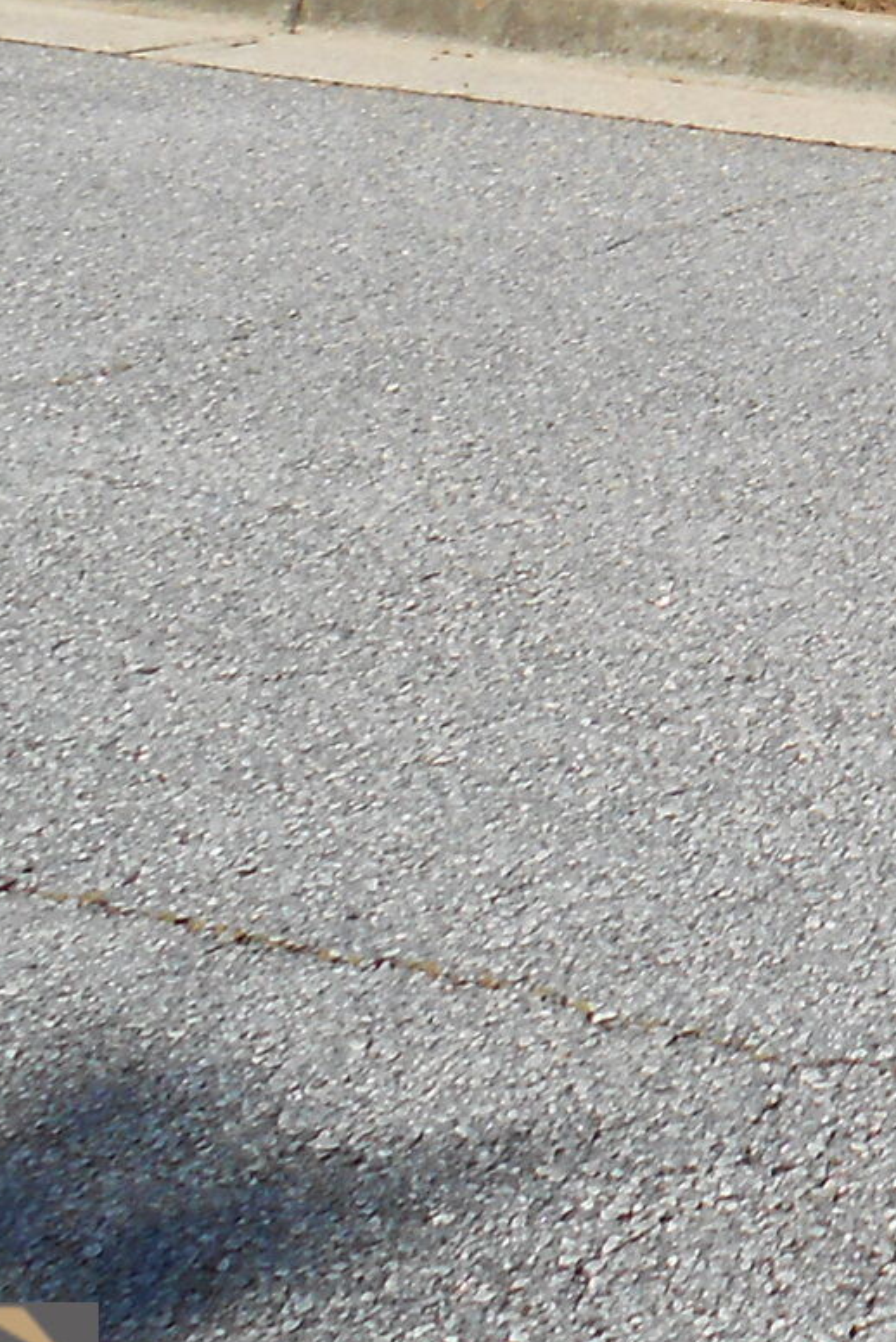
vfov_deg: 17.7
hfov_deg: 10.9
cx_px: 2159
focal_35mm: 107
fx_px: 3991
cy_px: -491
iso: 80
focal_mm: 4.6
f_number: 3.5
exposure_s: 1/640
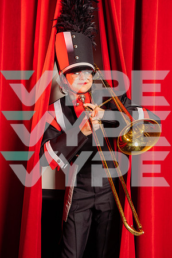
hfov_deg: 23.8
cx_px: 86
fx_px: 408
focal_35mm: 57
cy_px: 129
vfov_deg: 35.1
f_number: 5
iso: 200
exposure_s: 1/250
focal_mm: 57
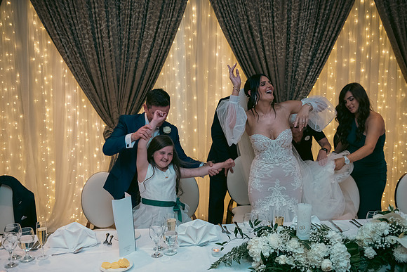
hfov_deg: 55.8
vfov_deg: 38.9
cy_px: 136
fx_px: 384
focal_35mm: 34
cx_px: 204
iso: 800
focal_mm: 34
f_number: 3.5
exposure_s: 1/160
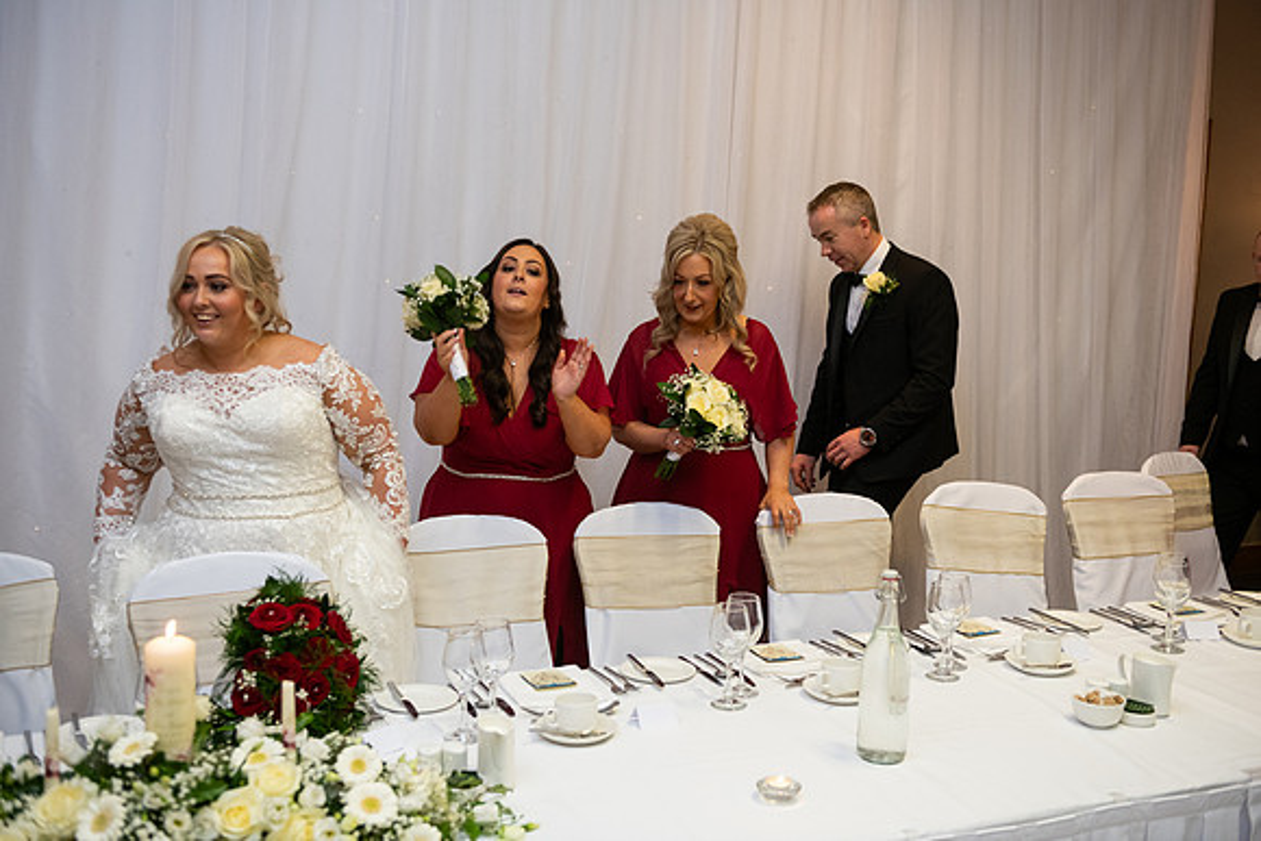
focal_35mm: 38
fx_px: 1331
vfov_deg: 35.1
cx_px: 630
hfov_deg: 50.7
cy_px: 420
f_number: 3.5
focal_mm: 38
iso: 800
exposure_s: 1/160
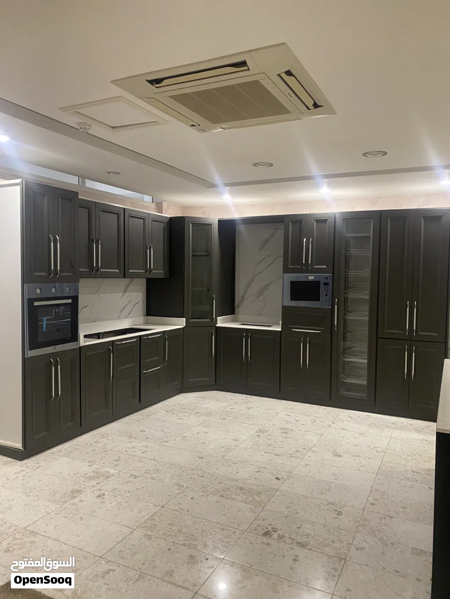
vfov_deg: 67.3
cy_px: 300
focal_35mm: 26
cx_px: 225
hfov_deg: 53.1
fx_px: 451
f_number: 1.8
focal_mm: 4.25
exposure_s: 1/51
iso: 500
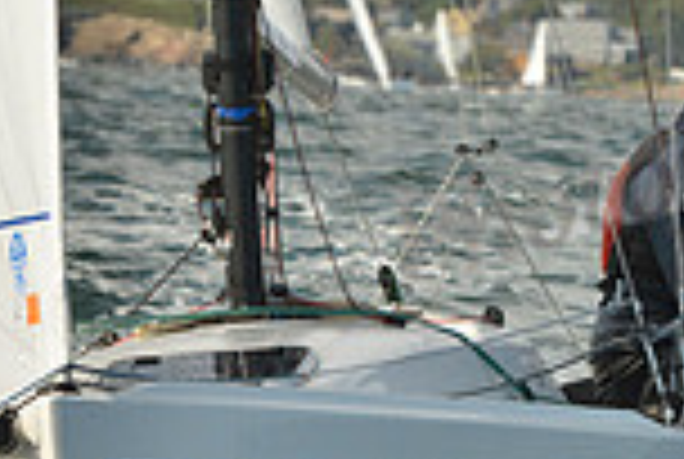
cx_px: 162
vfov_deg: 2.7
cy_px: 466
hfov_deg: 4.0
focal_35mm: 514
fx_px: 9785
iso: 400
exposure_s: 1/1600
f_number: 9
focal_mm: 135
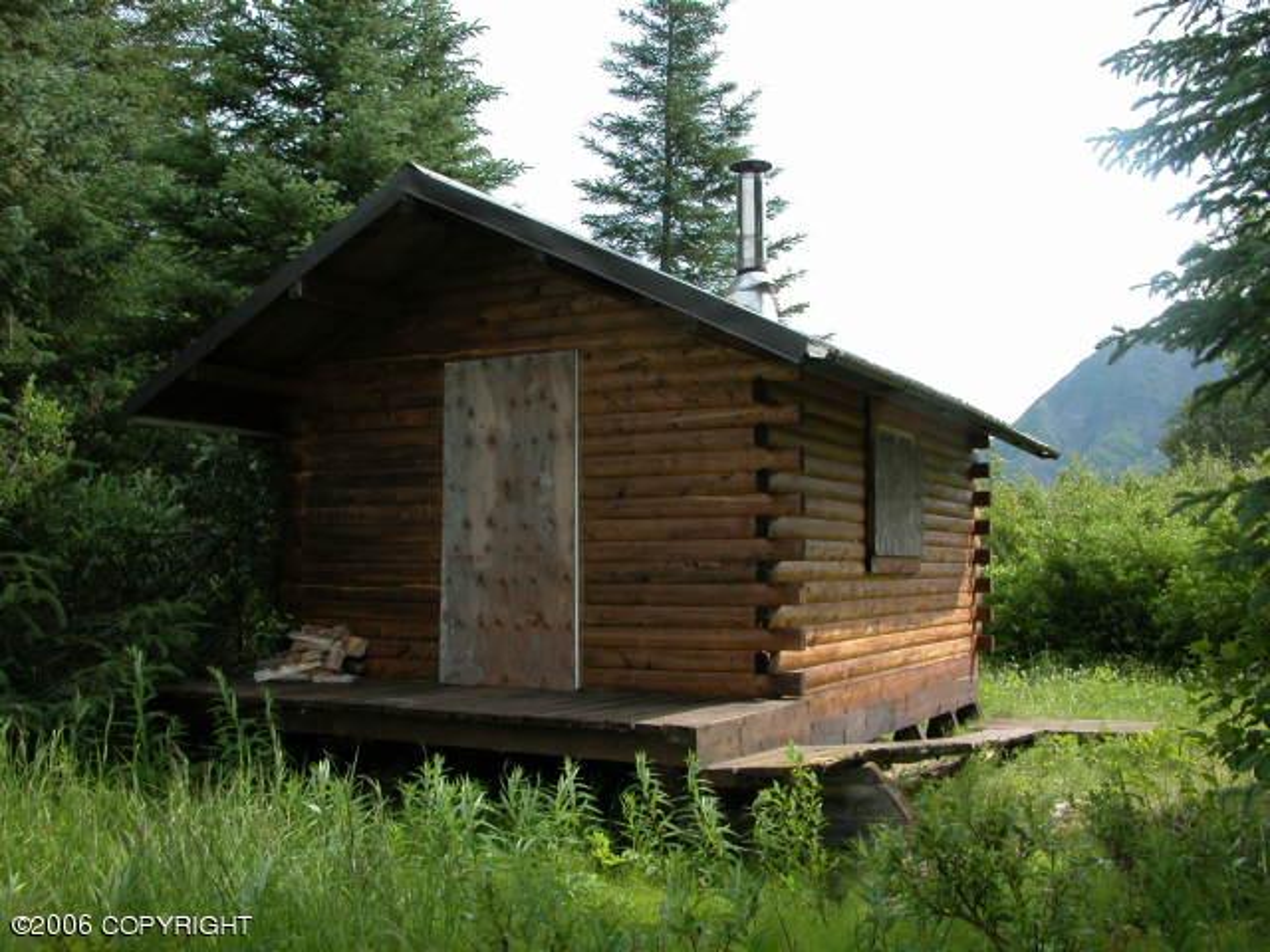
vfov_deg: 40.7
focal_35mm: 35
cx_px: 635
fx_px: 1284
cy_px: 476
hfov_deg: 52.6
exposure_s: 1/234
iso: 100
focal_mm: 8.9
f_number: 5.6
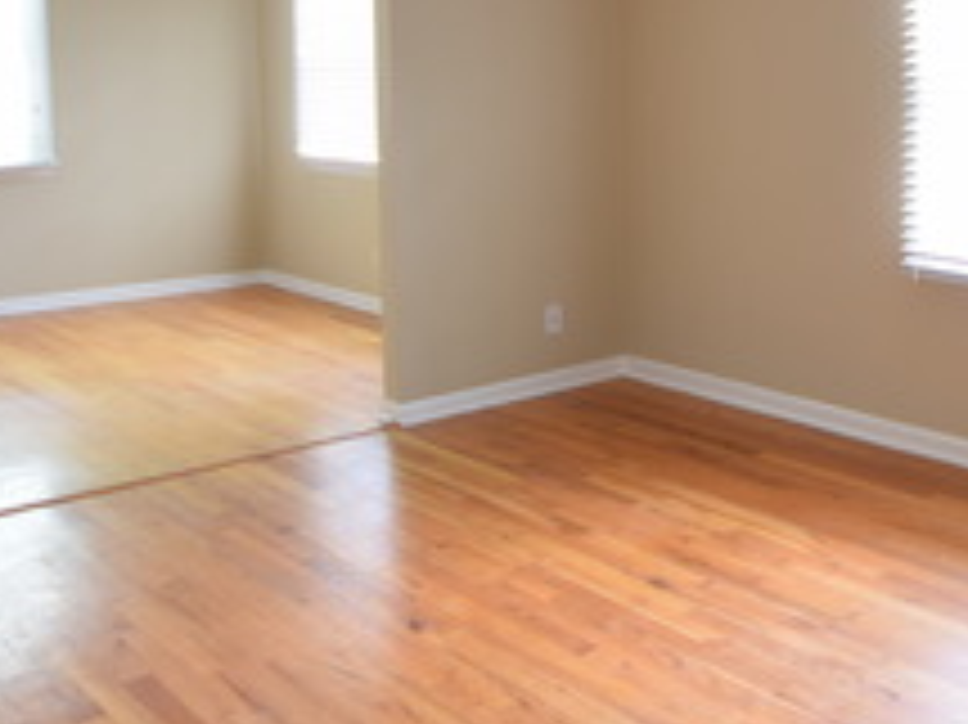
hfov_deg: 38.7
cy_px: 155
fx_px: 1202
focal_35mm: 43
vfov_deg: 32.7
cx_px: 977
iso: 200
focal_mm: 10
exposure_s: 1/6
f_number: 4
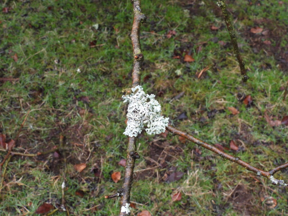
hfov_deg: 34.9
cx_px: 144
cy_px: 108
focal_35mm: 55
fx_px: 458
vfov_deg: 26.6
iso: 320
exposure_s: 1/160
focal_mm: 9.8
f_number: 6.3
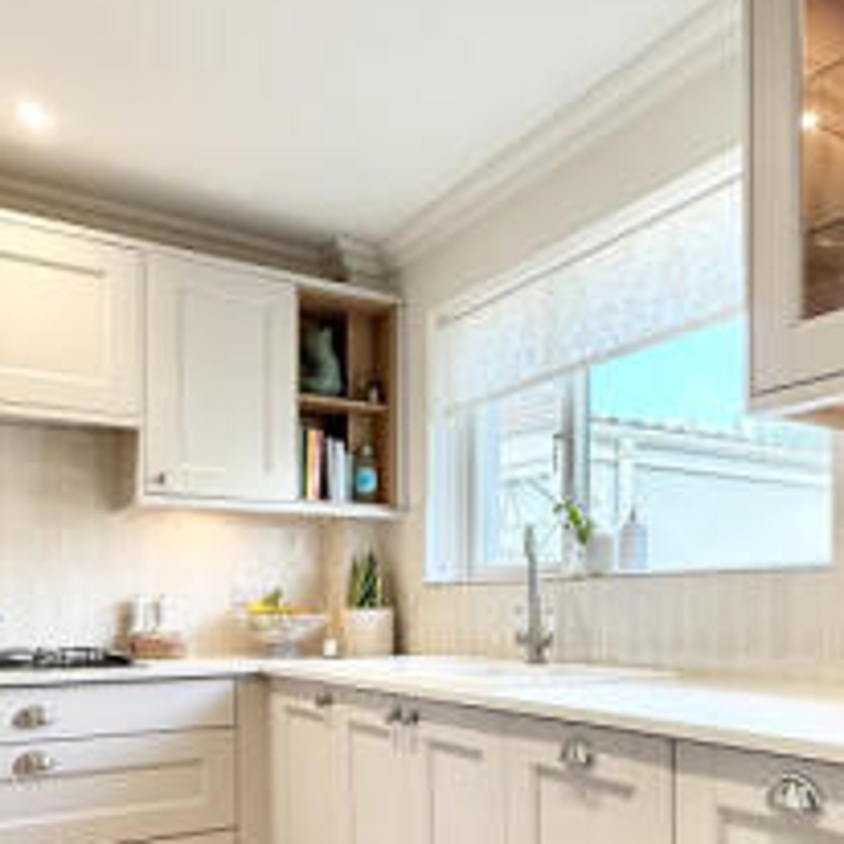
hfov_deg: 46.0
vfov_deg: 46.0
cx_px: 600
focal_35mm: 35
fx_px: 965
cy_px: 604
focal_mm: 2.22
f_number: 2.2
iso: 80
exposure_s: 1/99
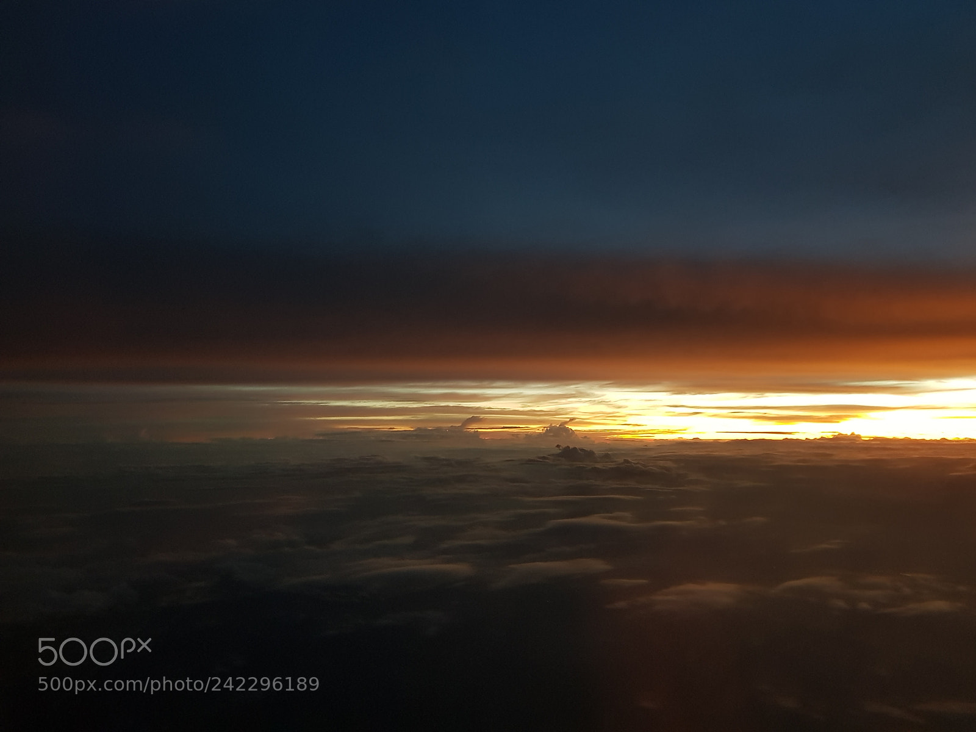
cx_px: 488
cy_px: 366
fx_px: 733
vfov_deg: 53.1
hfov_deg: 67.3
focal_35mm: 26
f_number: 1.7
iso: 200
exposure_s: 1/17
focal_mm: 4.2
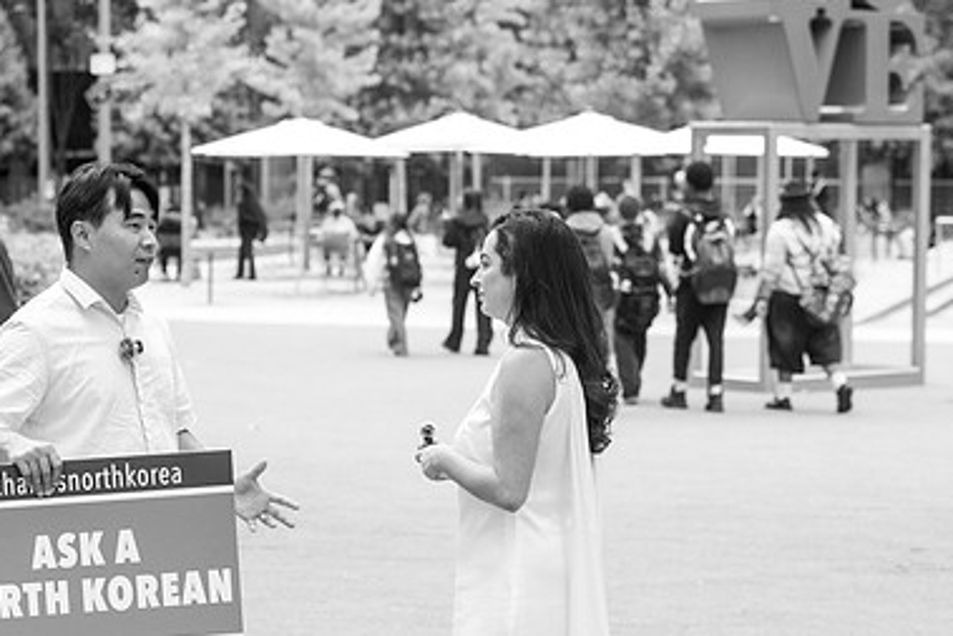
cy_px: 401
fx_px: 2833
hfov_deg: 19.1
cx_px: 372
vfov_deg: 12.8
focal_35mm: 107
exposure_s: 1/1000
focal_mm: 70
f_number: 4
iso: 800
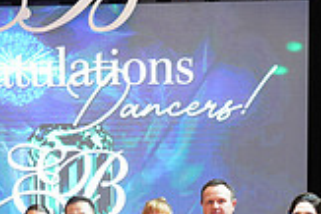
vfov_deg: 11.8
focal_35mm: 110
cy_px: 335
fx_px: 982
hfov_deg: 18.3
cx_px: 37
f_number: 4.5
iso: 2000
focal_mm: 31
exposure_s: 1/160
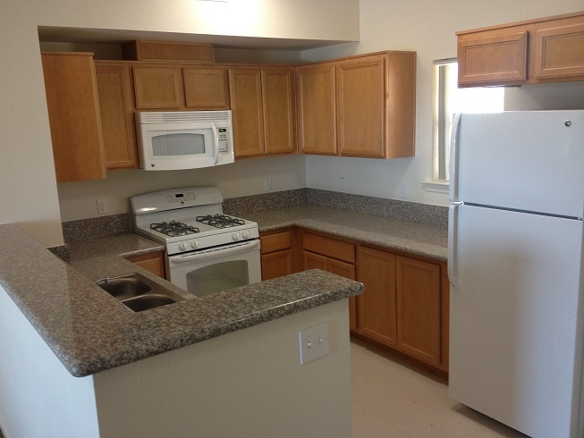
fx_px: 591
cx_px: 292
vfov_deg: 40.7
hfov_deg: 52.6
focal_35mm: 35
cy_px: 219
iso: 64
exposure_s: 1/20
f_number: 2.4
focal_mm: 4.28
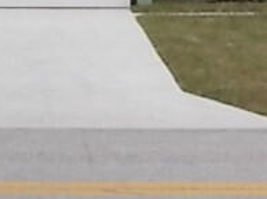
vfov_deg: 8.9
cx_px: 270
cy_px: 23
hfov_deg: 11.9
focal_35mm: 165
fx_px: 1271
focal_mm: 9
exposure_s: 1/125
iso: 80
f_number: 11.3
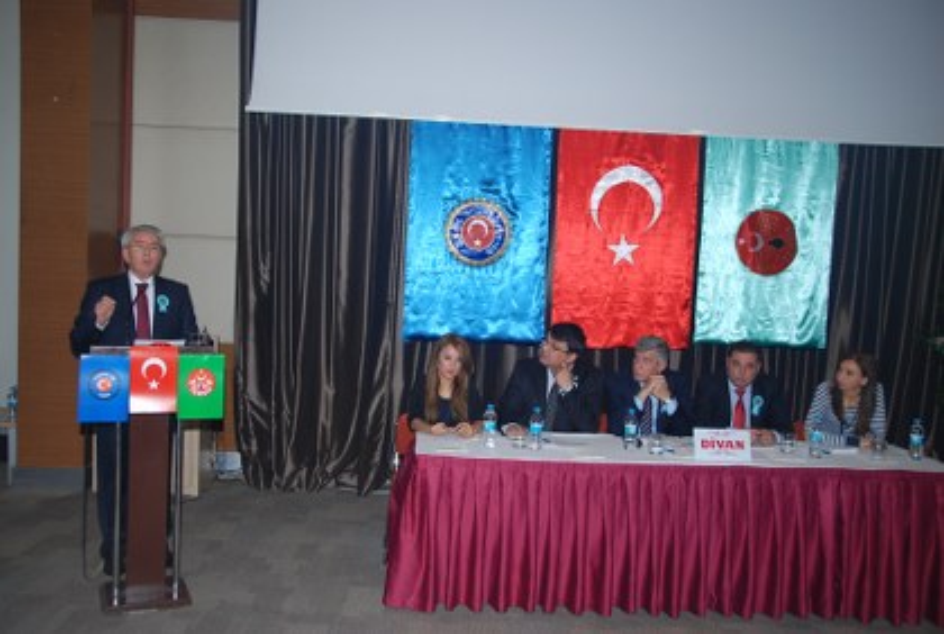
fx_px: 867
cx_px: 472
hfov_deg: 57.1
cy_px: 317
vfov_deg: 40.2
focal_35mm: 33
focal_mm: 22
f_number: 4
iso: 200
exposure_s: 1/60
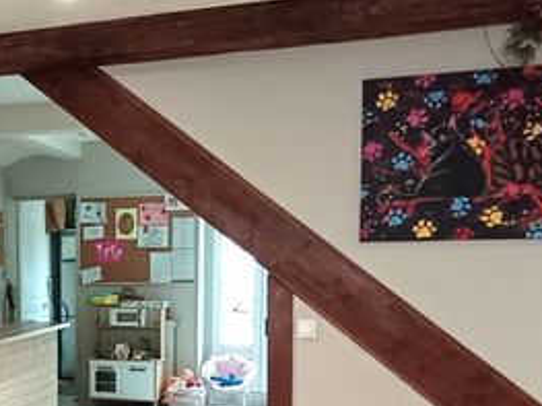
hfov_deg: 29.8
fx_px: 892
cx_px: -78
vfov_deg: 25.1
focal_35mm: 57
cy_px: 342
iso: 375
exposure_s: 1/33.3
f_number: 2.2
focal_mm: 1.65
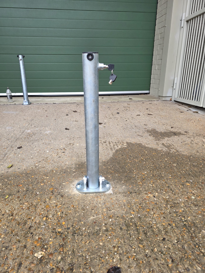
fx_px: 182
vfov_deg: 73.9
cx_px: 102
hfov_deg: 58.9
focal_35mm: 23
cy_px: 136
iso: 100
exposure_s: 1/180
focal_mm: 6.3
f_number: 1.7
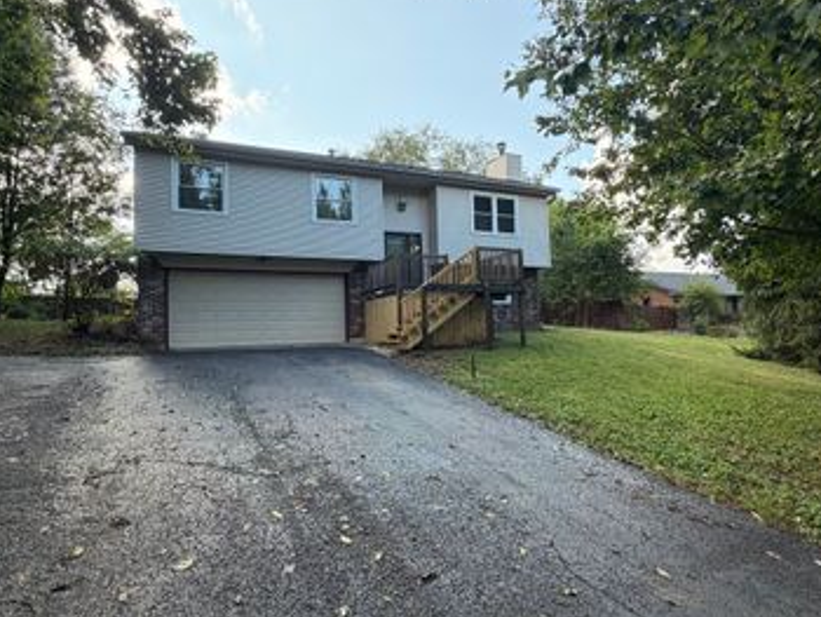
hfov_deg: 81.7
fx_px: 475
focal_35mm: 20
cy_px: 311
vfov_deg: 66.0
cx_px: 392
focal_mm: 2.22
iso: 50
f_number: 2.2
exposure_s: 1/178
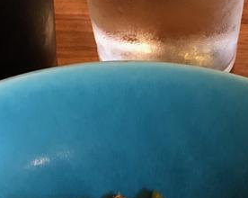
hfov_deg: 16.0
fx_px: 872
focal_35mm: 119
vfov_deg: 12.5
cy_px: 263
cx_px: 207
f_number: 1.8
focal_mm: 4
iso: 100
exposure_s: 1/11
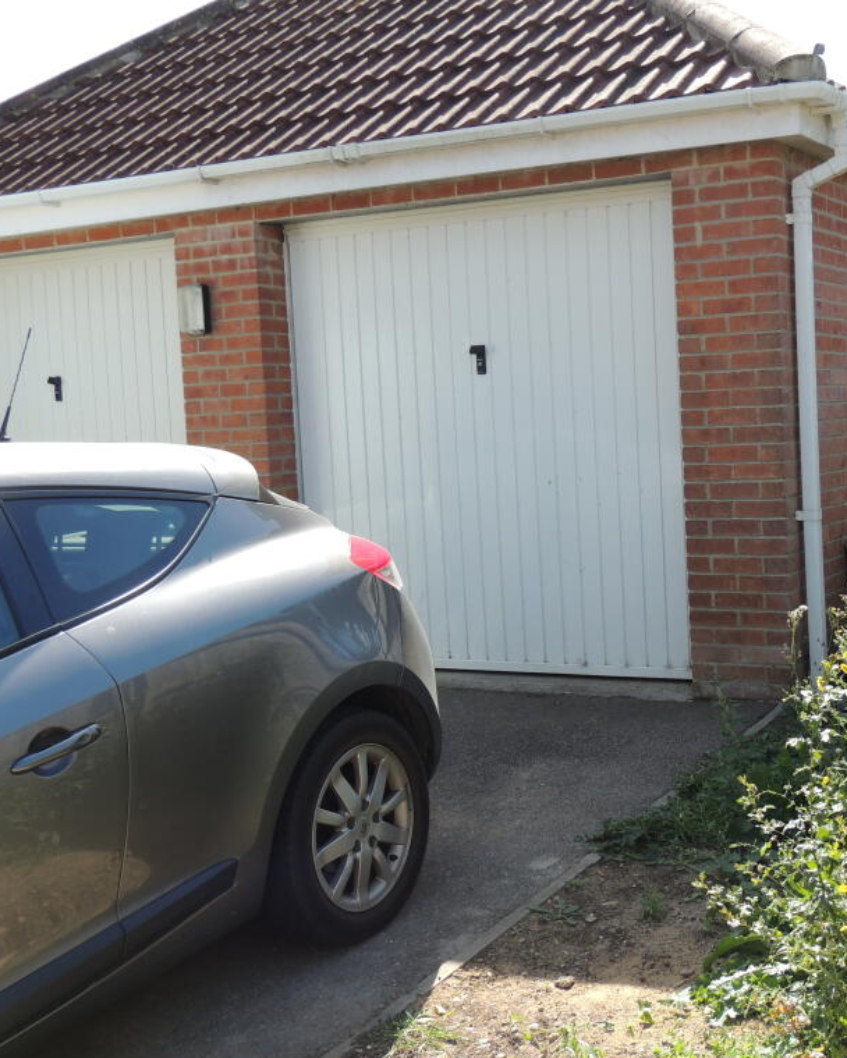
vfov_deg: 40.3
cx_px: 607
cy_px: 530
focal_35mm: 46
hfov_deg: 32.3
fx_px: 1441
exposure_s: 1/400
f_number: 3.3
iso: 100
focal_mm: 6.2
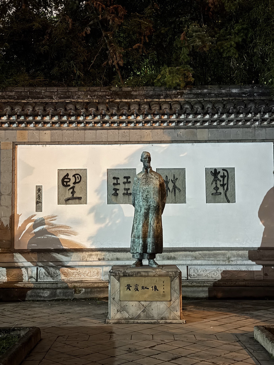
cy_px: 182
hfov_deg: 30.3
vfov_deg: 39.7
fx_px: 507
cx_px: 137
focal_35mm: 48
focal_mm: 6.76
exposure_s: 1/5
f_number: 1.78
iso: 500
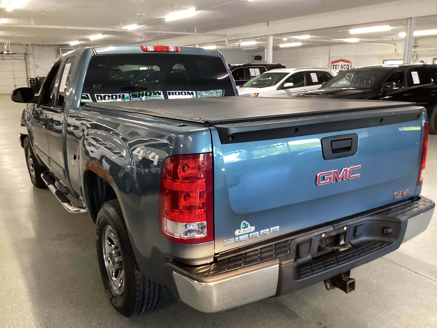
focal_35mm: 31
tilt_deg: -16.1
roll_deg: -0.5
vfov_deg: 45.4
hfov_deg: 58.4
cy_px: 164
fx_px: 391
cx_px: 218
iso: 320
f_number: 2.4
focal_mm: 3.3
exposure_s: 1/50
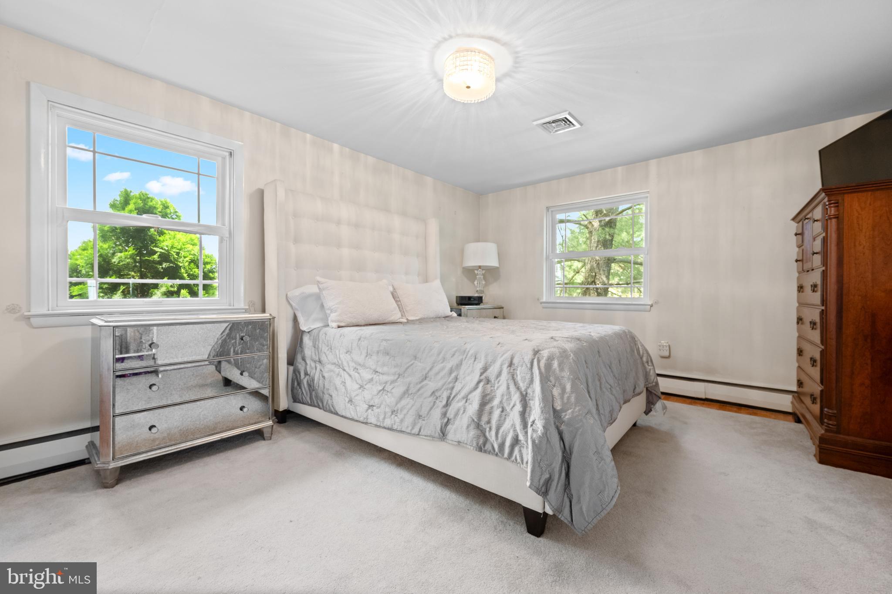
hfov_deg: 100.4
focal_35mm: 15
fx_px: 372
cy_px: 297
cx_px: 446
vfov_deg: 77.3
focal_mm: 15
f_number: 6.3
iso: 800
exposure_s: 1/6
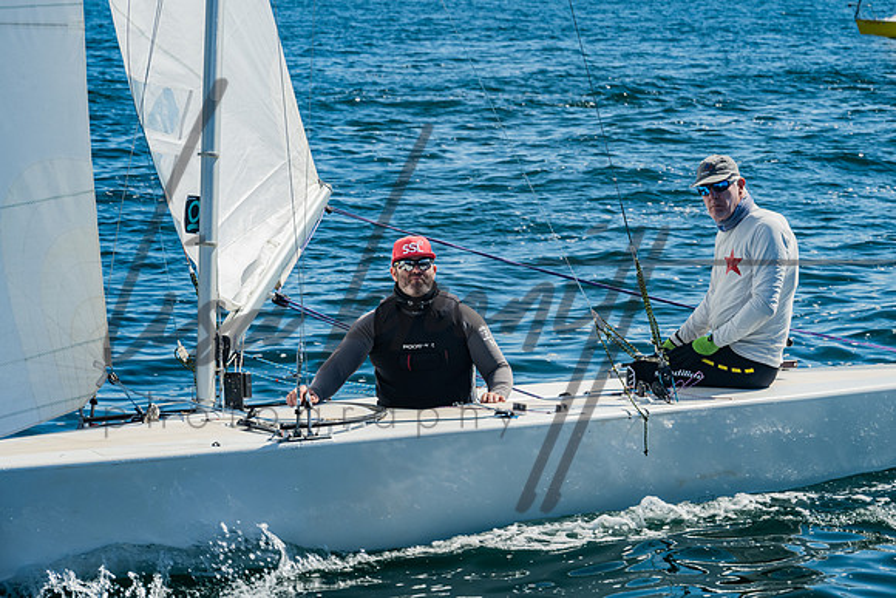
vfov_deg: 8.5
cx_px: 522
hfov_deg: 12.7
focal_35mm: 161
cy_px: 250
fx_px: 4018
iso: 400
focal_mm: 135
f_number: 10
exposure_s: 1/320
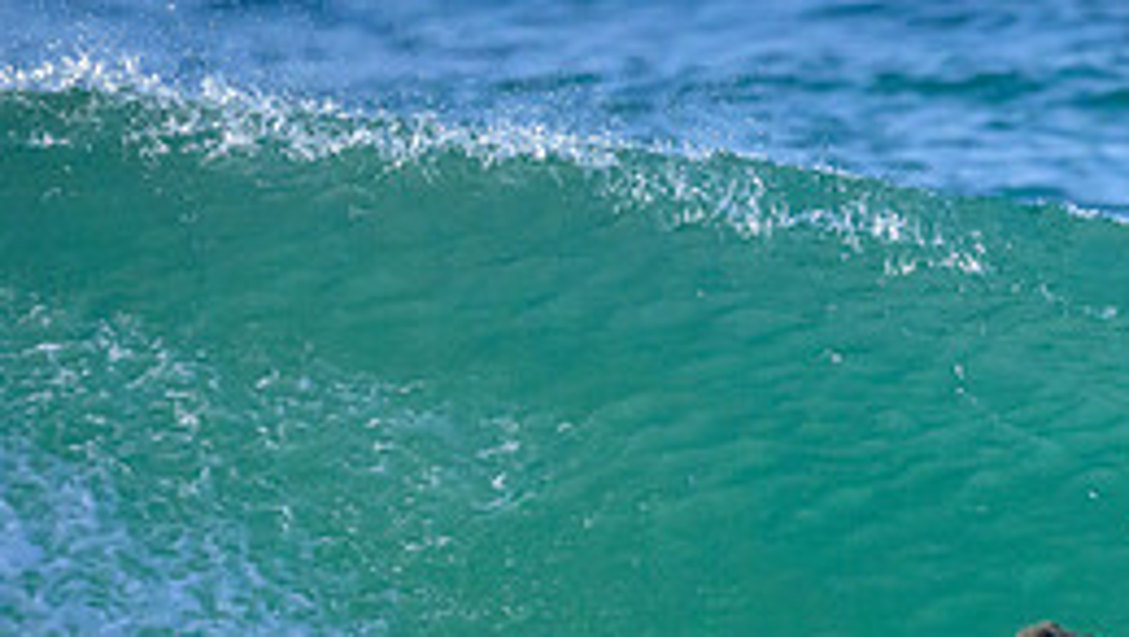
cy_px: 830
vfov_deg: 0.5
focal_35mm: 2310
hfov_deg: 0.9
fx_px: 69189
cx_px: 1106
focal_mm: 800
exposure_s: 1/2000
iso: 8000
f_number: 6.3
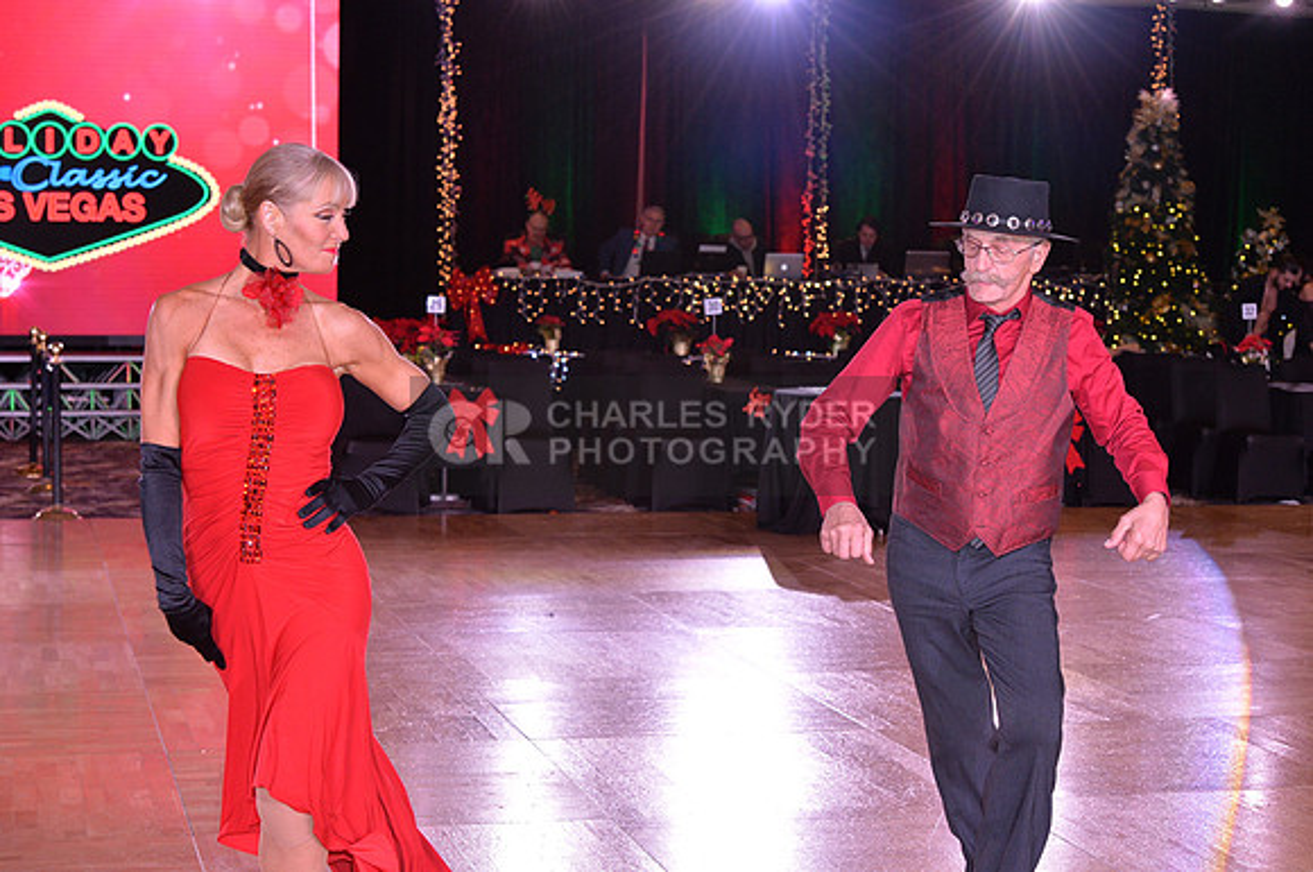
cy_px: 436
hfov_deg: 28.9
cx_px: 656
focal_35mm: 70
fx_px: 2549
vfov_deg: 19.4
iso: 2000
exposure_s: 1/250
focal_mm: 70
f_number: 6.3
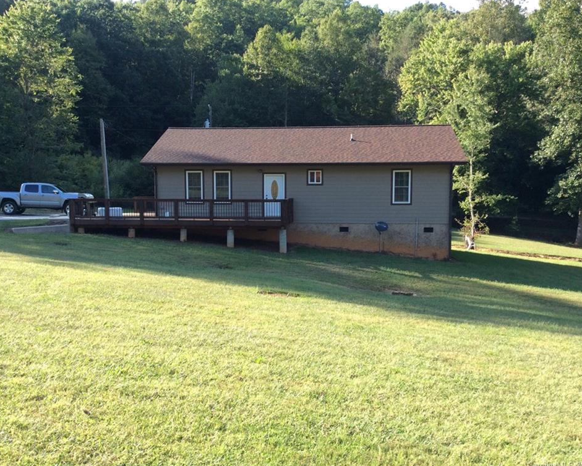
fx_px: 603
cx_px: 281
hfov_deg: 51.5
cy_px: 235
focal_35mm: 35
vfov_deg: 42.2
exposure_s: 1/296
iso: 32
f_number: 2.4
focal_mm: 3.3
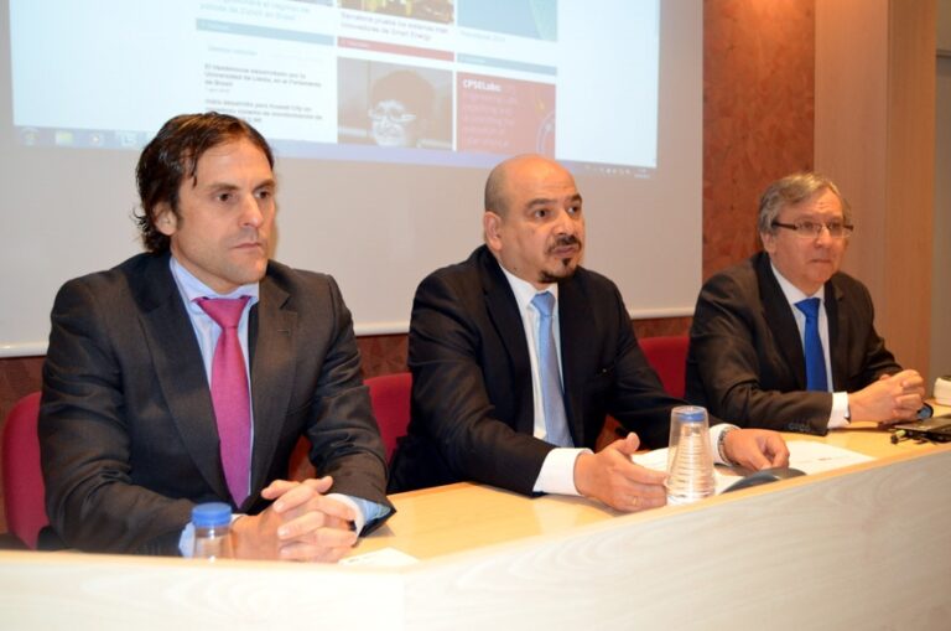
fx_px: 949
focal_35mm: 36
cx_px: 476
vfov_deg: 36.7
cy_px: 316
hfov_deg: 53.2
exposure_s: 1/60
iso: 1100
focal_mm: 24
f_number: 3.8
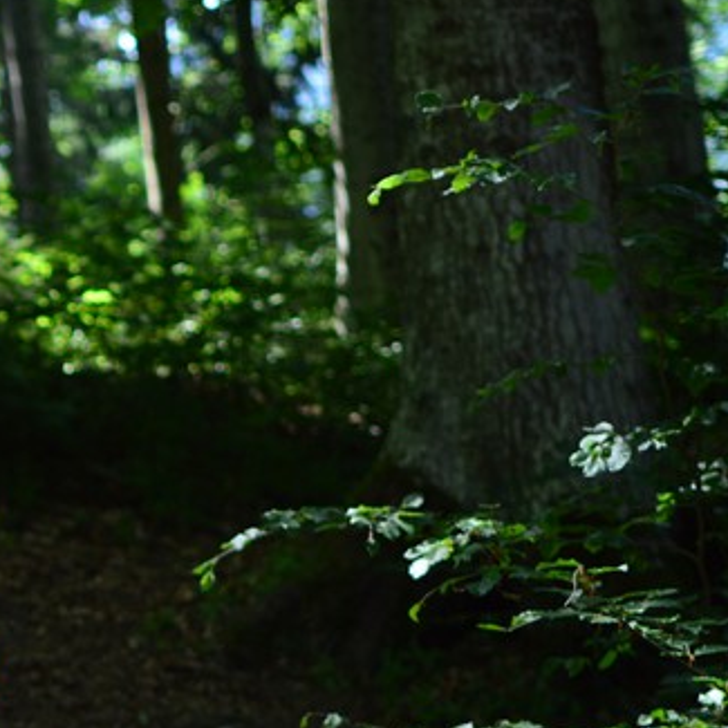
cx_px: -309
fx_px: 3339
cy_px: 460
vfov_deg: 12.4
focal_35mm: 140
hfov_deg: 12.0
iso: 100
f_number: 1.8
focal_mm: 35
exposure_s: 1/400
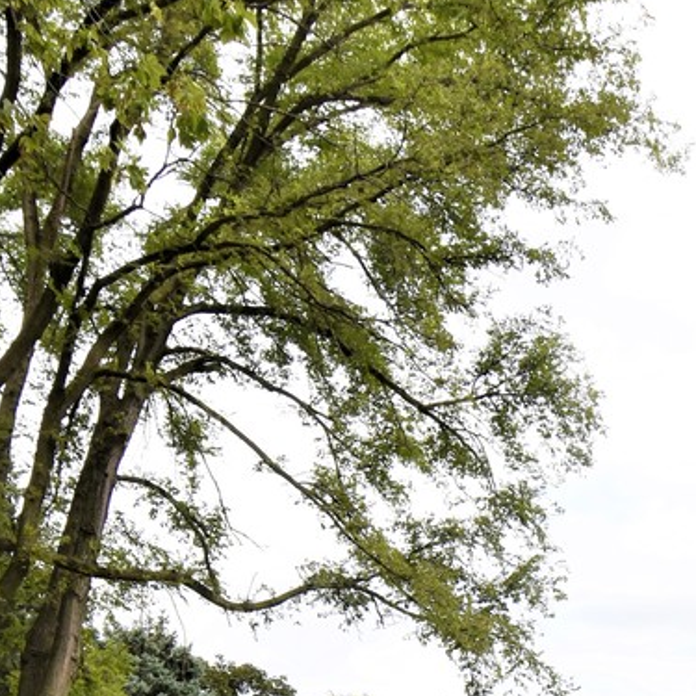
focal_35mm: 55
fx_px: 1251
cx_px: 572
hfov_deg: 30.2
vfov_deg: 25.5
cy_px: 963
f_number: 8
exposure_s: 1/200
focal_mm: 10
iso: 100
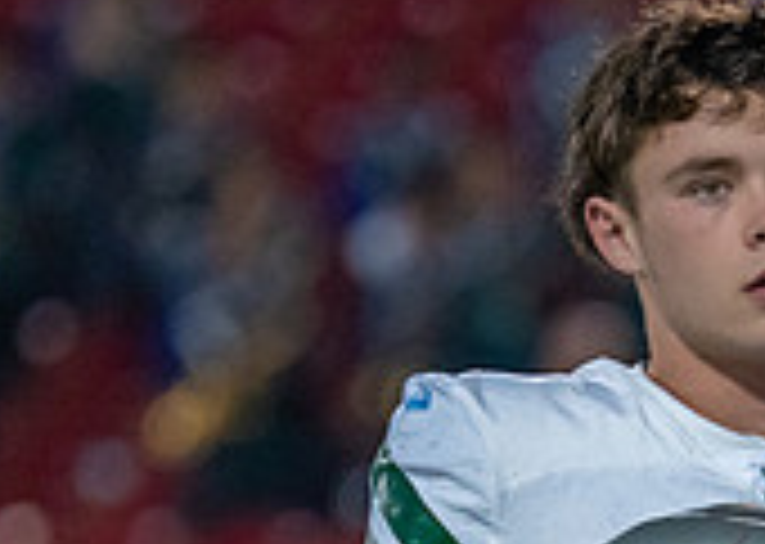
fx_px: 23719
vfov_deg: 1.3
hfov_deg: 1.8
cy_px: 913
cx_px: 803
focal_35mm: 1093
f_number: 2.8
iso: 2000
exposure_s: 1/2000
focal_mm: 185
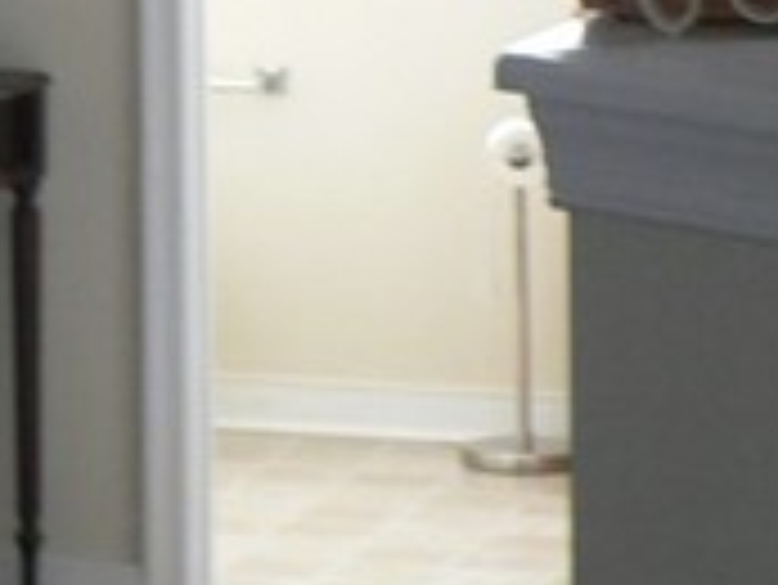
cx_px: -1066
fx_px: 4791
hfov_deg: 8.5
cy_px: -580
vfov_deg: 6.8
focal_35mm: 213
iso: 100
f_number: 2.8
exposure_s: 1/30
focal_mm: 6
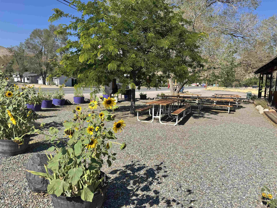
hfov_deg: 71.6
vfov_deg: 56.8
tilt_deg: -6.0
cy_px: 104
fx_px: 192
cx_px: 138
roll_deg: -1.1
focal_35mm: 24
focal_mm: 6.76
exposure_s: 1/4950
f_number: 1.78
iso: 80
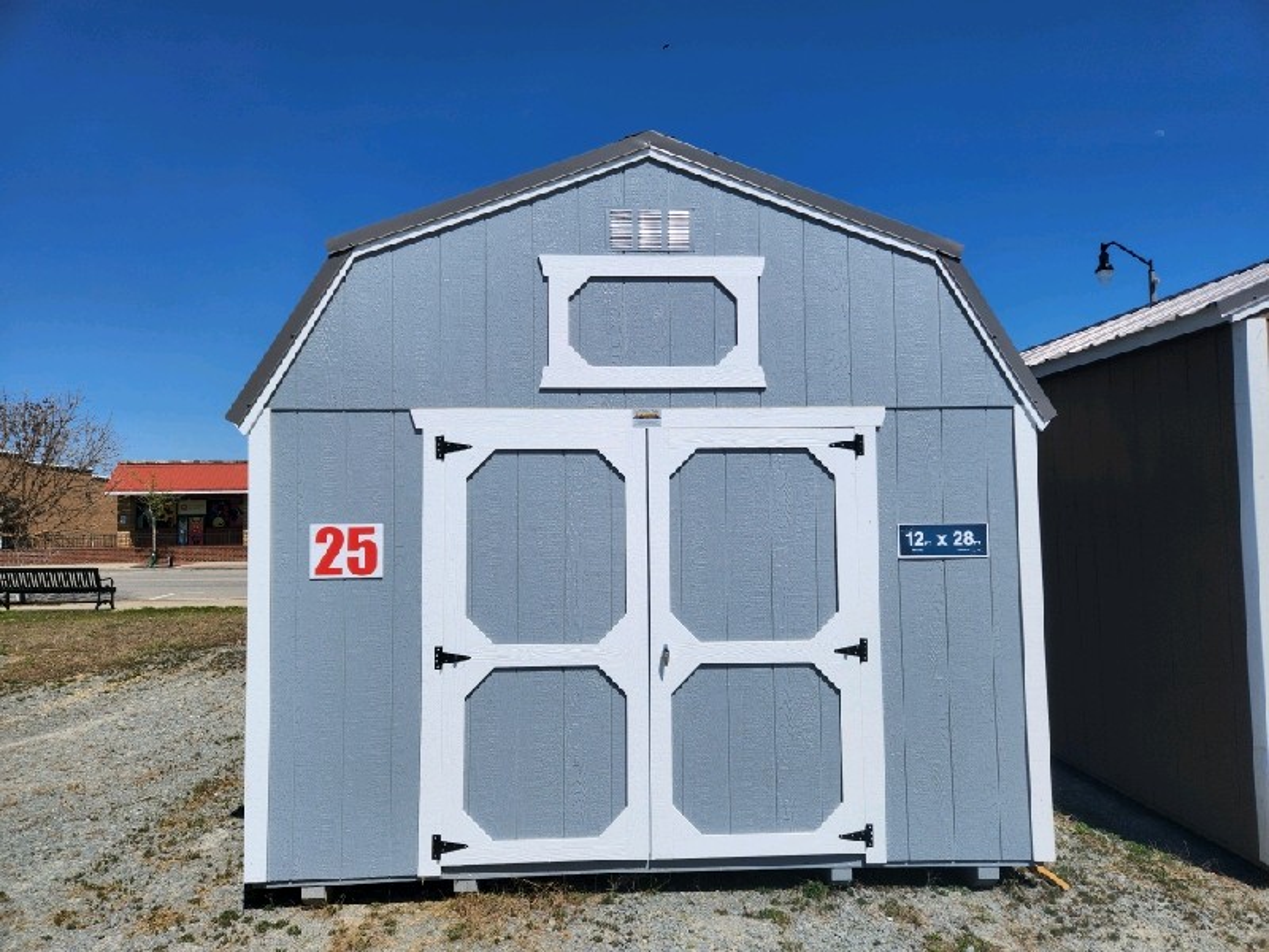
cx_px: 634
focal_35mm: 23
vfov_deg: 58.9
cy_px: 476
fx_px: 843
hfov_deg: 73.9
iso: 20
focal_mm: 5.4
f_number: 1.8
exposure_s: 1/3333
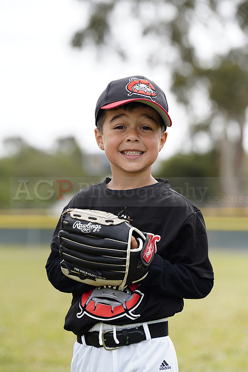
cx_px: 124
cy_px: 186
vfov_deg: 10.6
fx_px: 2003
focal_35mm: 194
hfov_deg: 7.1
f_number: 5.6
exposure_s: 1/250
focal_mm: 194
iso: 100
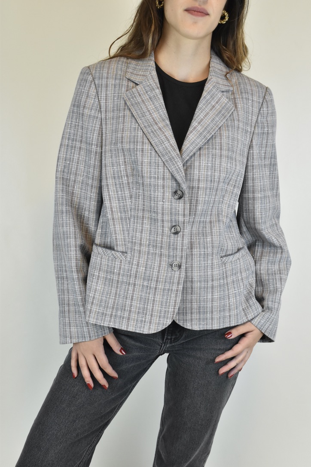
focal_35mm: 45
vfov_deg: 43.6
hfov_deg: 29.9
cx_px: 156
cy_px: 234
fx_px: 583
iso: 1600
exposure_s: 1/50
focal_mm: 30
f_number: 13
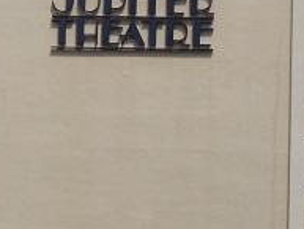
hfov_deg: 5.3
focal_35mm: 374
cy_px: -44
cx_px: -41
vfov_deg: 4.0
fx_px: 3287
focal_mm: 15.35
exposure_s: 1/400
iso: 100
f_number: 9.7
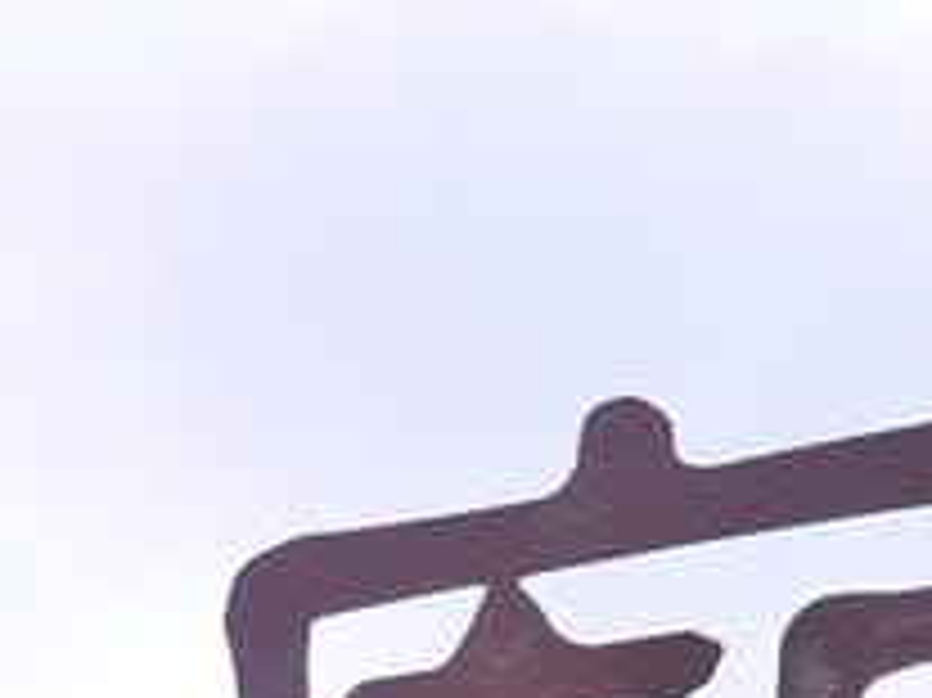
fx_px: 4682
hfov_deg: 11.0
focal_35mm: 174
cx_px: -360
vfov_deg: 8.3
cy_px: 1198
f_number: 5.6
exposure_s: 1/250
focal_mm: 15
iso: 160
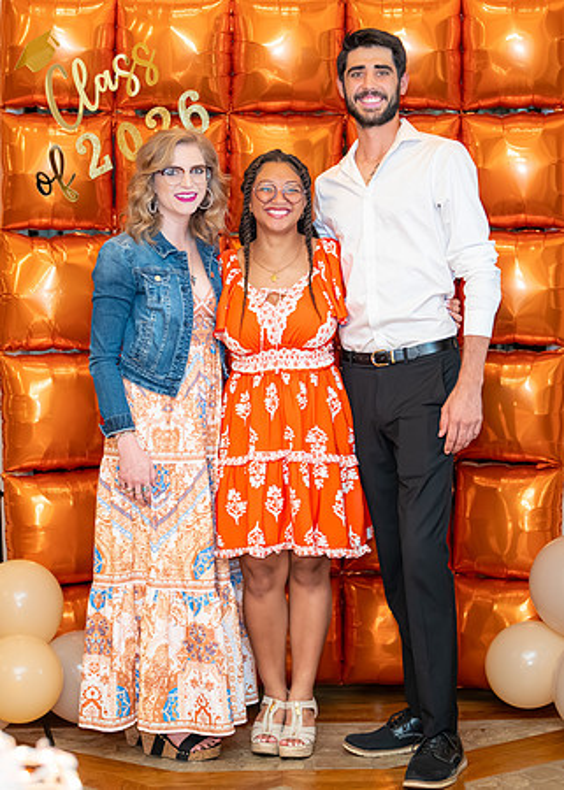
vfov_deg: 23.9
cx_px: 304
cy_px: 394
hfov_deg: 17.2
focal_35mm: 83
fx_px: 1867
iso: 1000
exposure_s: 1/400
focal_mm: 50
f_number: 1.2
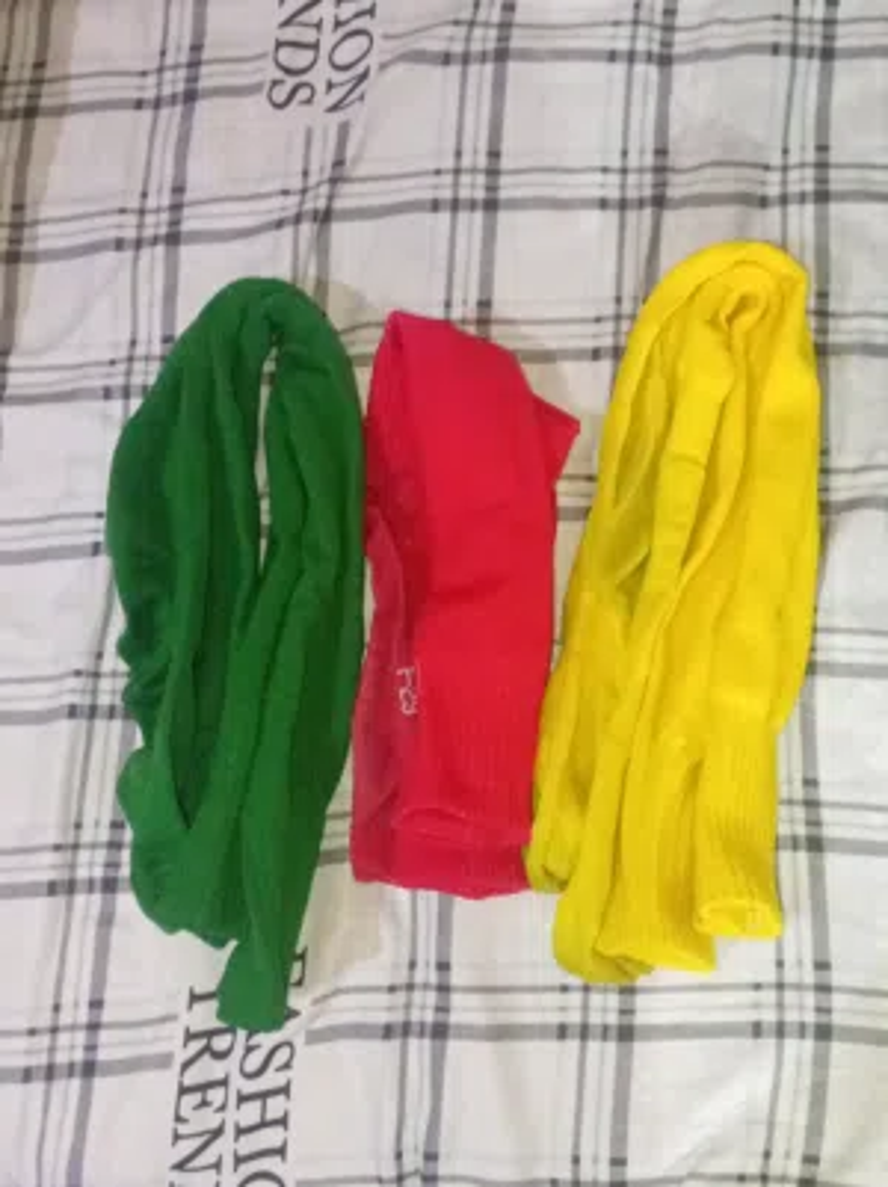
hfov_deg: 38.6
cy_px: 594
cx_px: 444
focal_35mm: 37
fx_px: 1268
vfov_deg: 50.2
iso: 1675
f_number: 1.8
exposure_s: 1/20
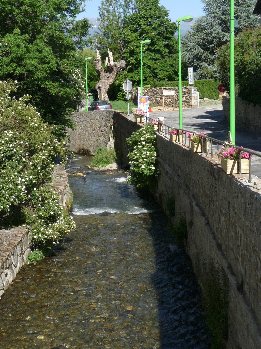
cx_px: 130
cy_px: 174
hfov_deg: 22.3
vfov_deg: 29.4
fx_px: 664
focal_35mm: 66
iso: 100
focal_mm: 6.6
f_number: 5.6
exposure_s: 1/320
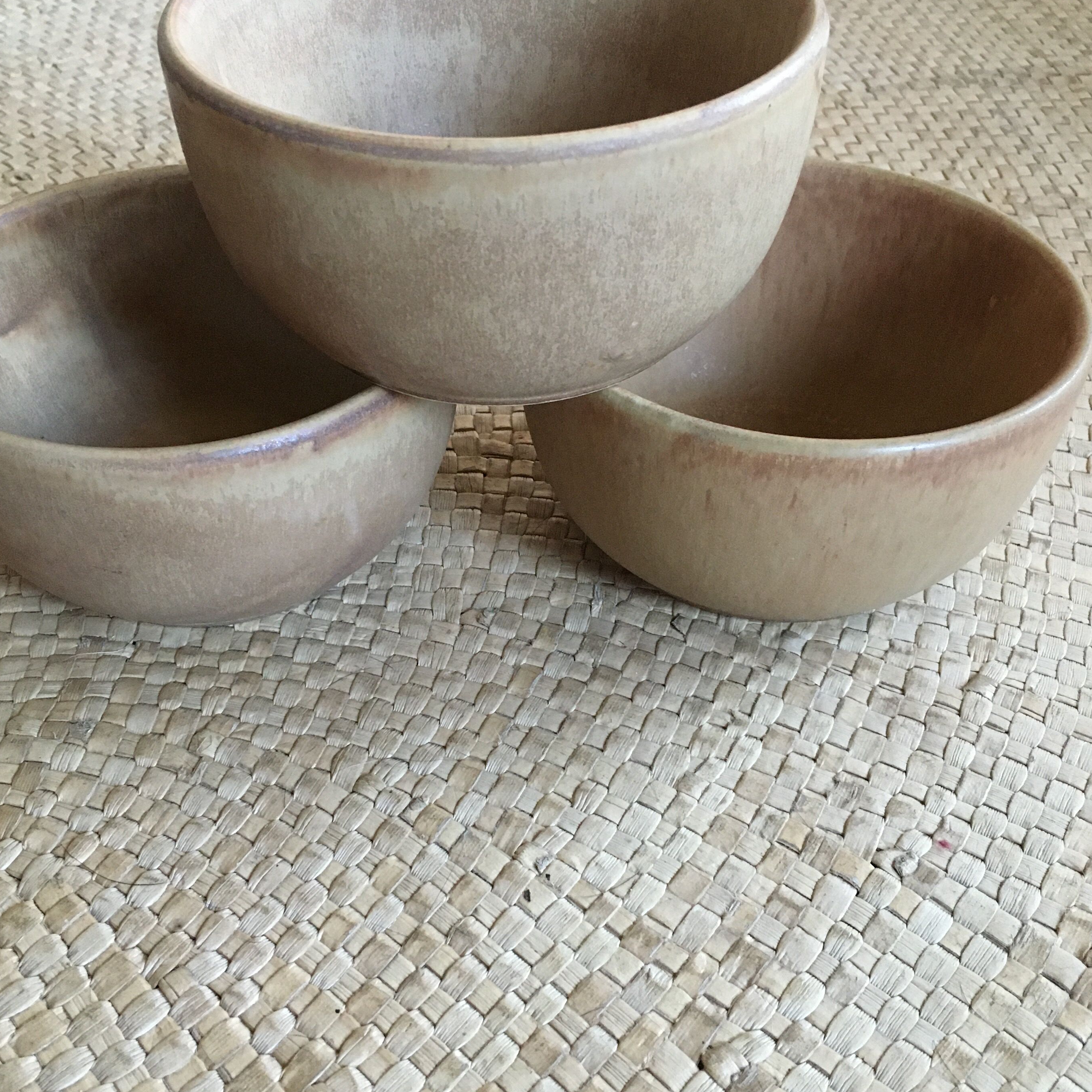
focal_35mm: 38
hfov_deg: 43.8
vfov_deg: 43.9
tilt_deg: -39.8
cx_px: 493
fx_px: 1356
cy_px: 536
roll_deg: -0.1
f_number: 2.2
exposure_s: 1/25
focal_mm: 4.15
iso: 200
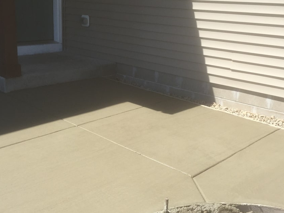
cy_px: 125
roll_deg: -3.2
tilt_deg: -19.1
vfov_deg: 31.5
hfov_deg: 41.1
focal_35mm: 46
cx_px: 116
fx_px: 377
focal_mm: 4.15
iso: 32
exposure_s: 1/1199
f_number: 2.2
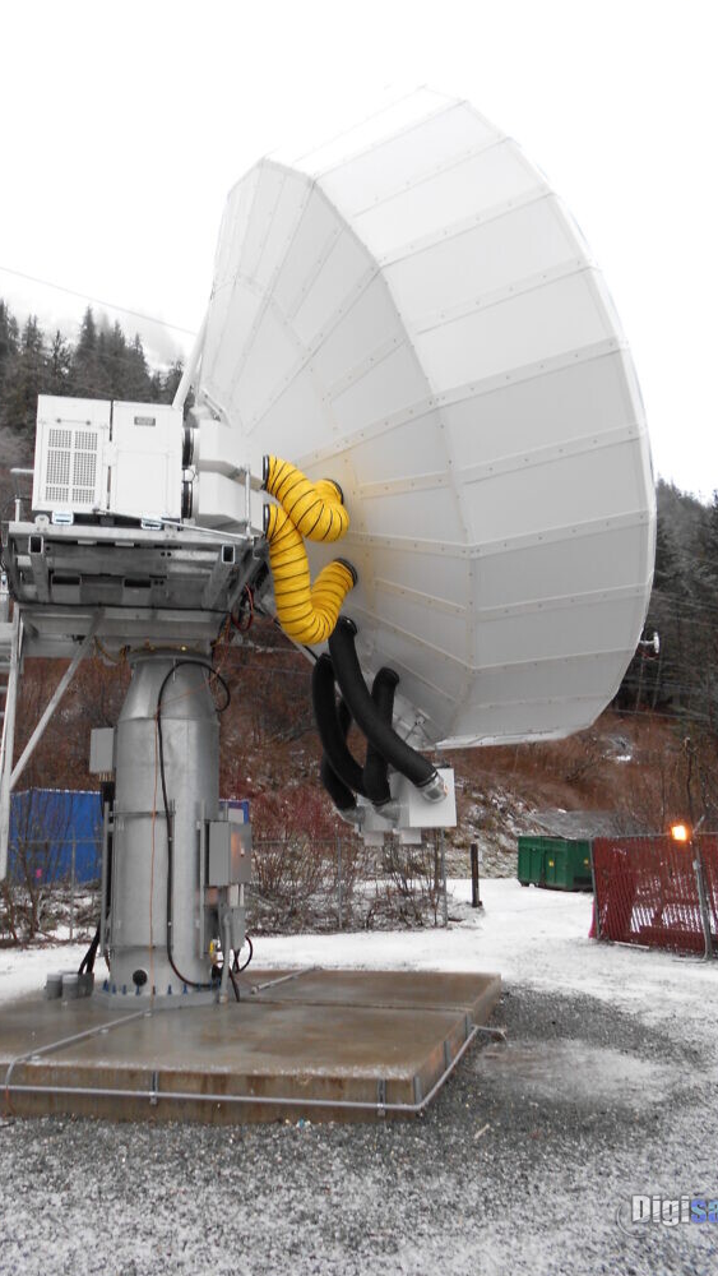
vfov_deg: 66.1
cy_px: 633
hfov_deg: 40.1
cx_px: 312
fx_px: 981
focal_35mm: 29
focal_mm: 4.6
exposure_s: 1/50
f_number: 3.2
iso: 80
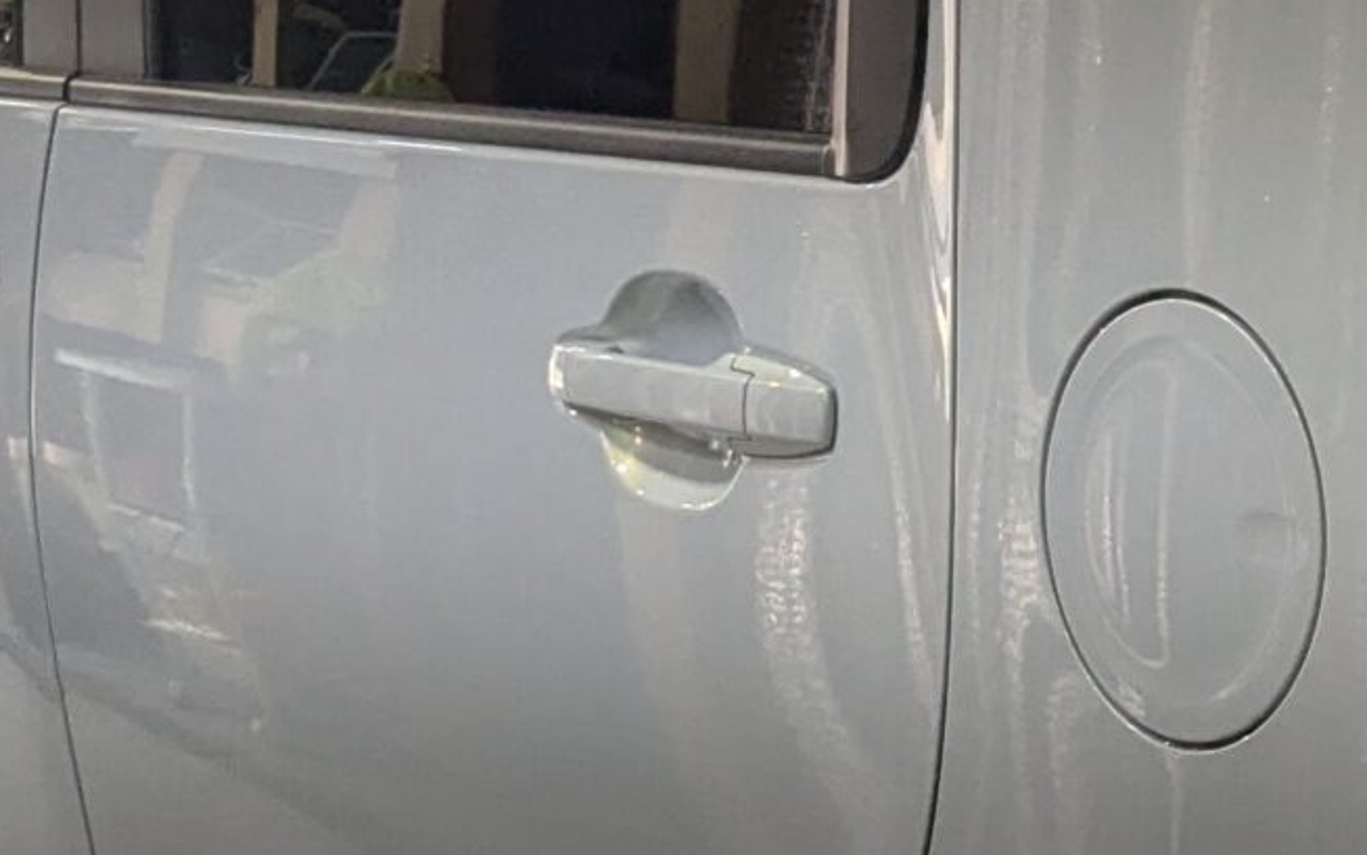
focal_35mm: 112
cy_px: 792
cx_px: 1482
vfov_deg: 11.6
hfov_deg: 18.0
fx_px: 4173
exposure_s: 1/263
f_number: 1.73
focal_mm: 4.38
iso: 82
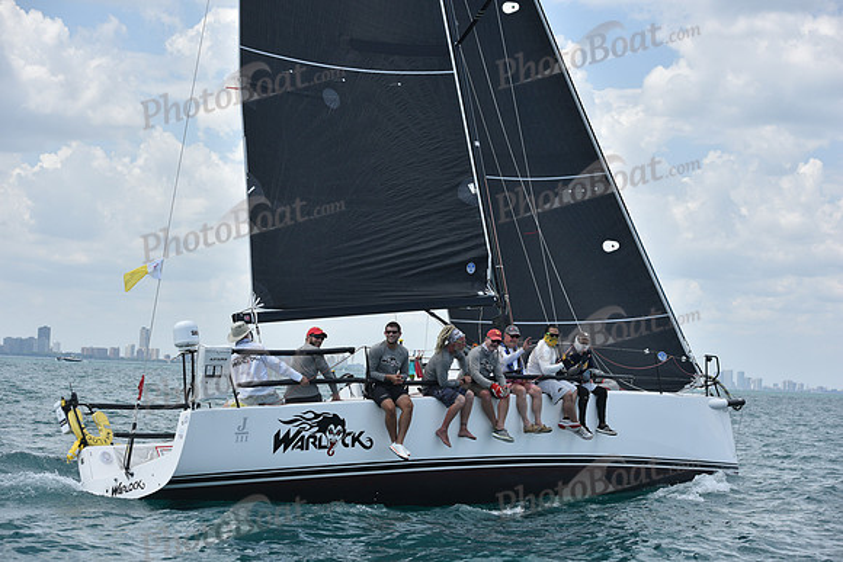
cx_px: 422
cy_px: 281
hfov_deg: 28.8
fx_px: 1639
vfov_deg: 19.5
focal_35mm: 70
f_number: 6.3
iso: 250
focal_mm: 70
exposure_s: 1/1250
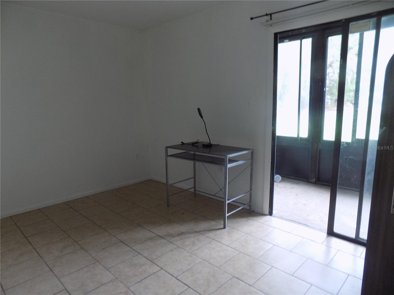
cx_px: 197
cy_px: 148
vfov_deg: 58.9
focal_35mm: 23
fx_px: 262
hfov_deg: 73.9
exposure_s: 1/30
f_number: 3.1
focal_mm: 4
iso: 125
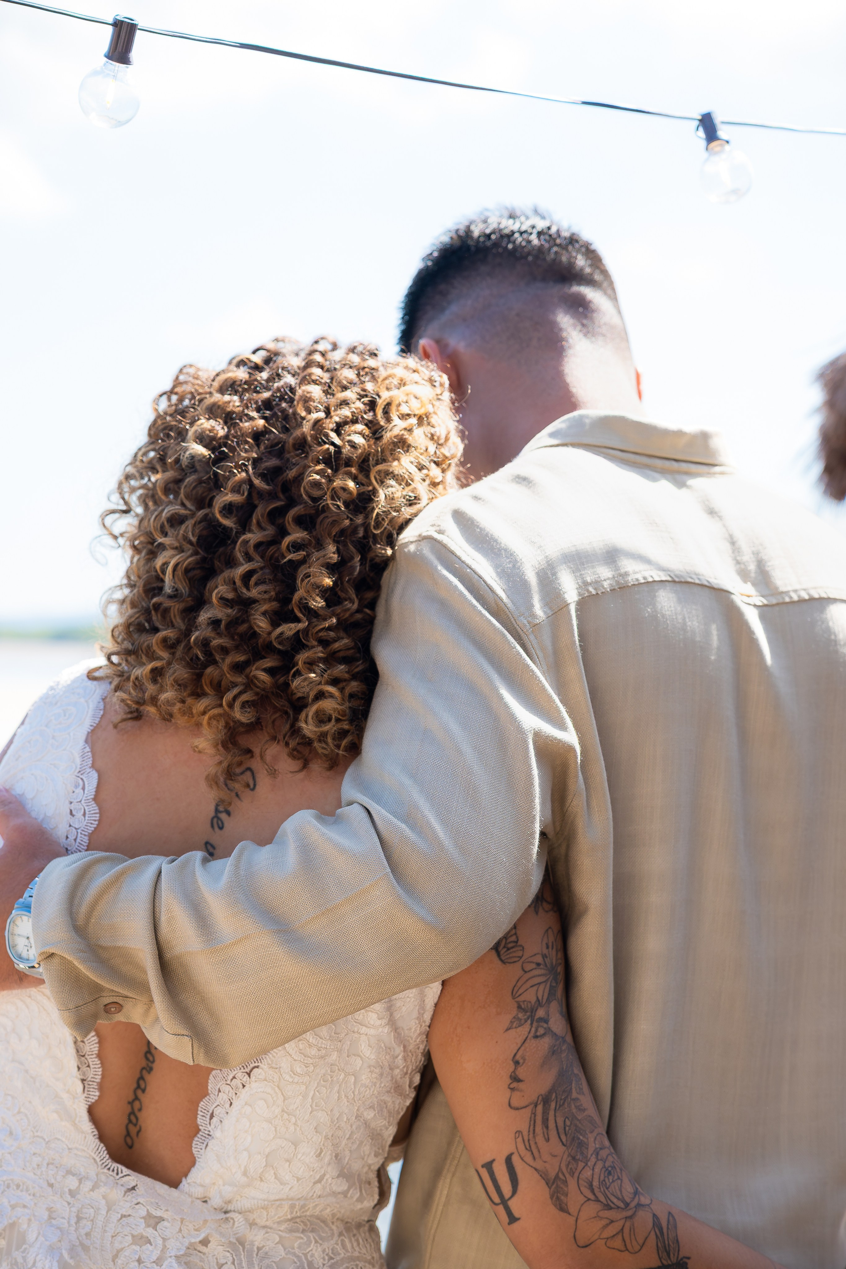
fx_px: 2961
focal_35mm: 84
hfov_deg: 16.3
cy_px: 634
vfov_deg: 24.2
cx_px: 423
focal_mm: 56
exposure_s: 1/800
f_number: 3.5
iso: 160
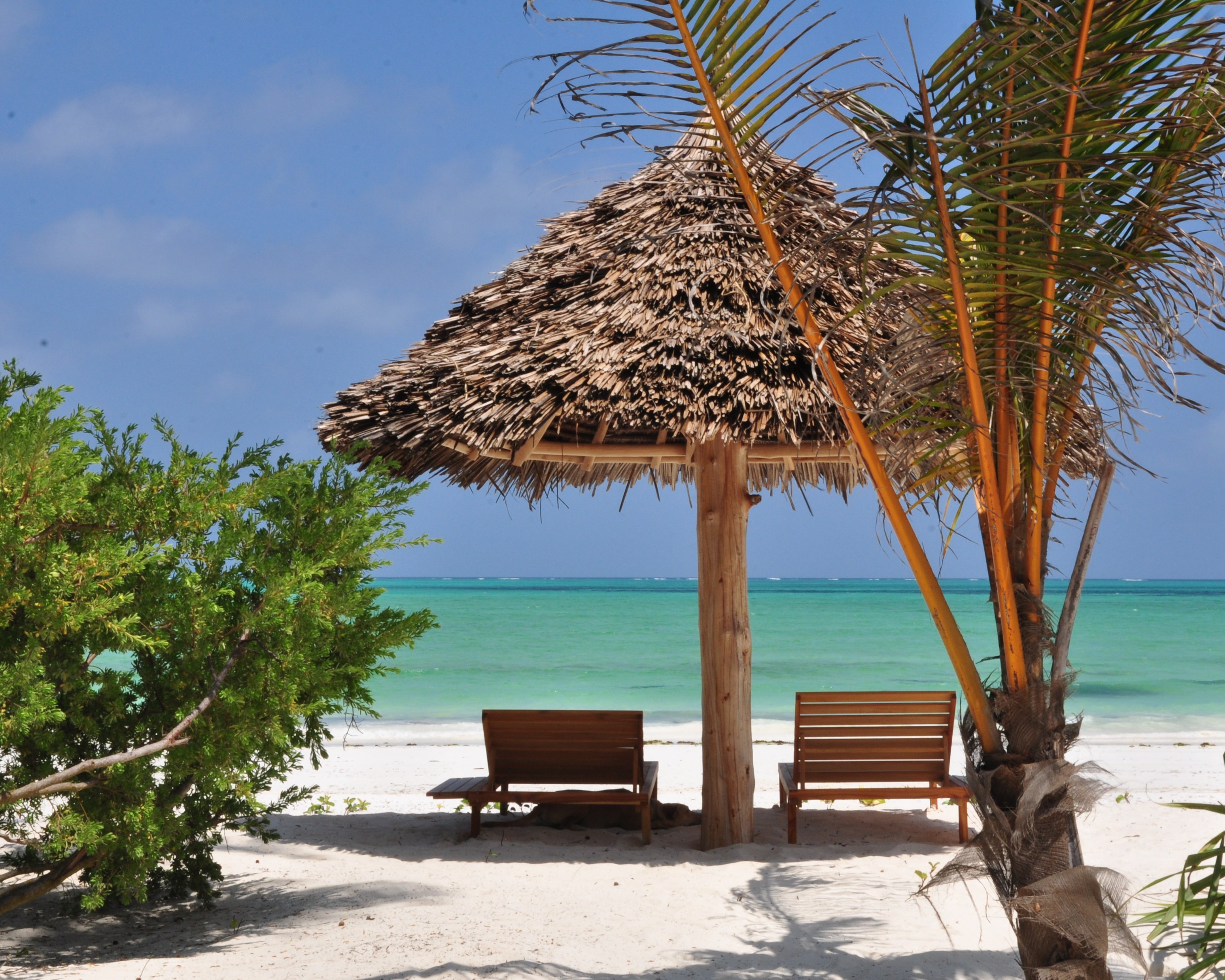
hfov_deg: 29.1
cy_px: 493
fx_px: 2357
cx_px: 659
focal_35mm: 65
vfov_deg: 23.5
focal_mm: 38
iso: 250
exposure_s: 1/100
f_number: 29
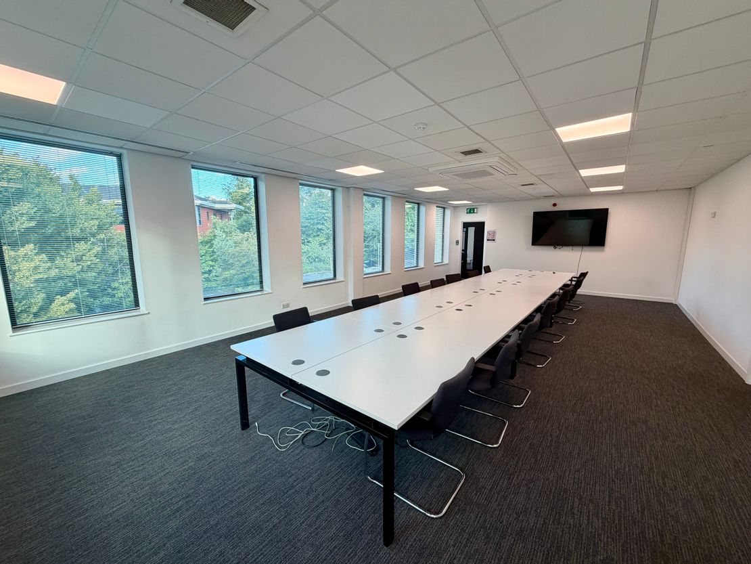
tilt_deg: -8.1
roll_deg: +0.7
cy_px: 282
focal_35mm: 14
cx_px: 376
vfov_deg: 85.7
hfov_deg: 102.1
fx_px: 304
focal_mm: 2.22
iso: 100
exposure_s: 1/100
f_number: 2.2
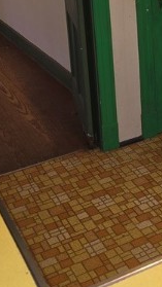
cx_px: 182
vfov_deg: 29.2
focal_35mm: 69
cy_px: 22
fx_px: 527
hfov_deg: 16.9
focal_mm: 6.5
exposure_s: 1/24
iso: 200
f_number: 1.4
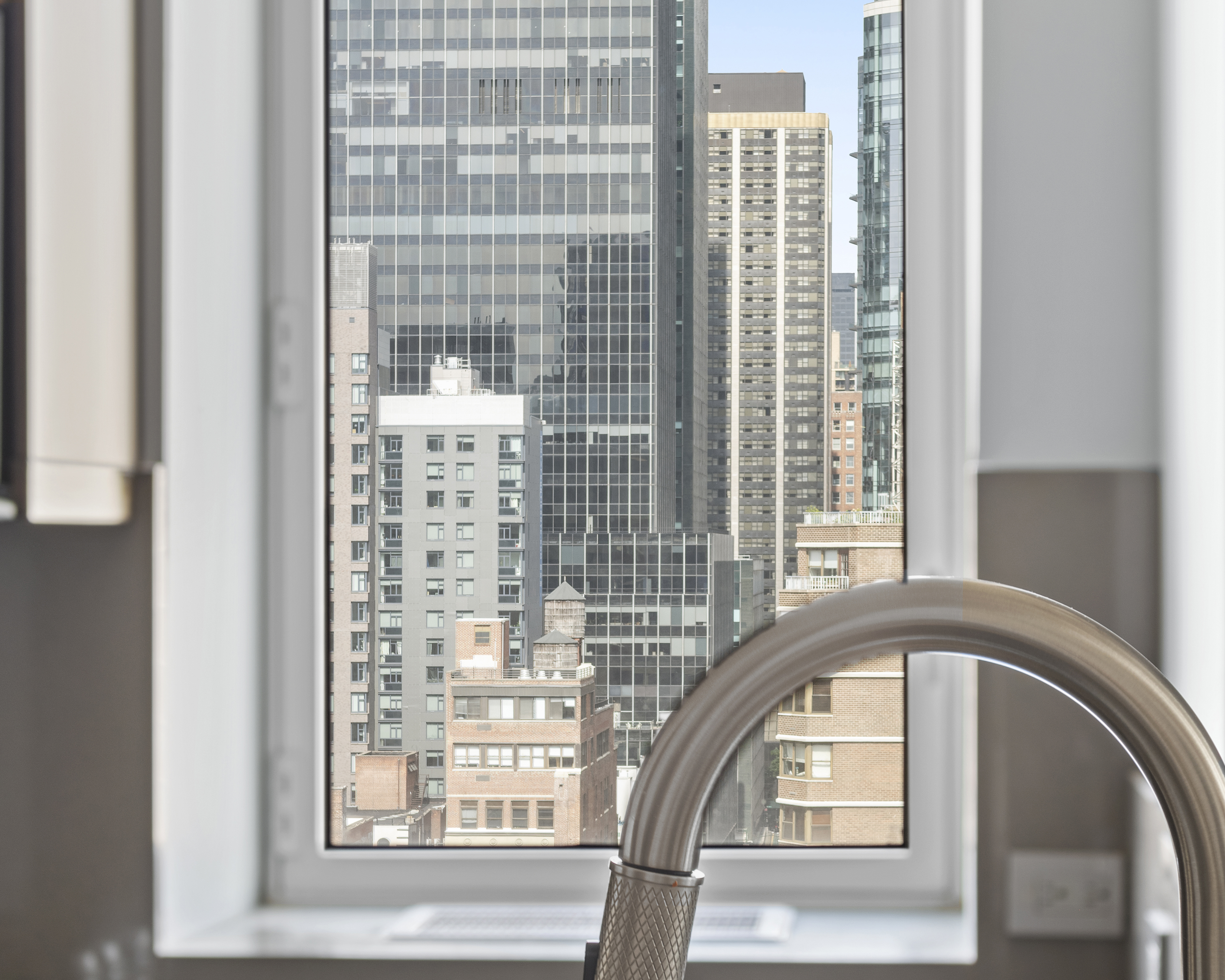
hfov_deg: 21.9
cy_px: 676
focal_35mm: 87
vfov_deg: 17.6
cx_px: 782
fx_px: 3154
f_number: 4
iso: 100
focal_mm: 44
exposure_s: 1/5
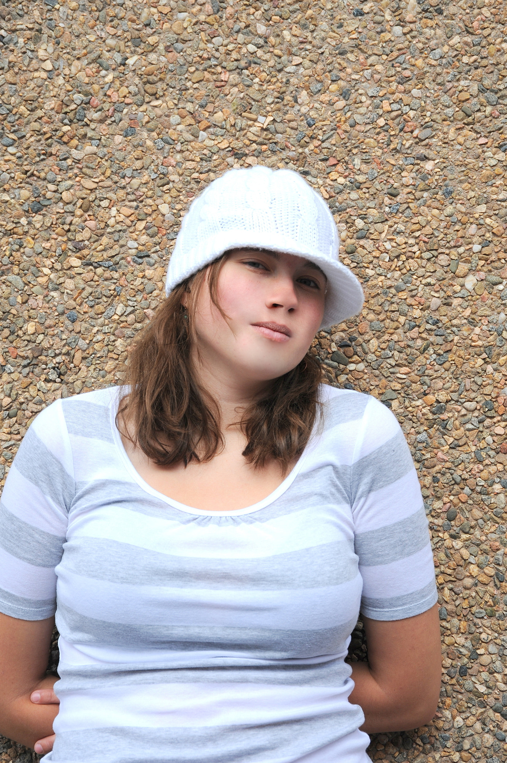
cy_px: 382
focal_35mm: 70
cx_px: 254
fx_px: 1480
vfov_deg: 28.9
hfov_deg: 19.4
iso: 250
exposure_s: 1/400
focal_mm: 70
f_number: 10
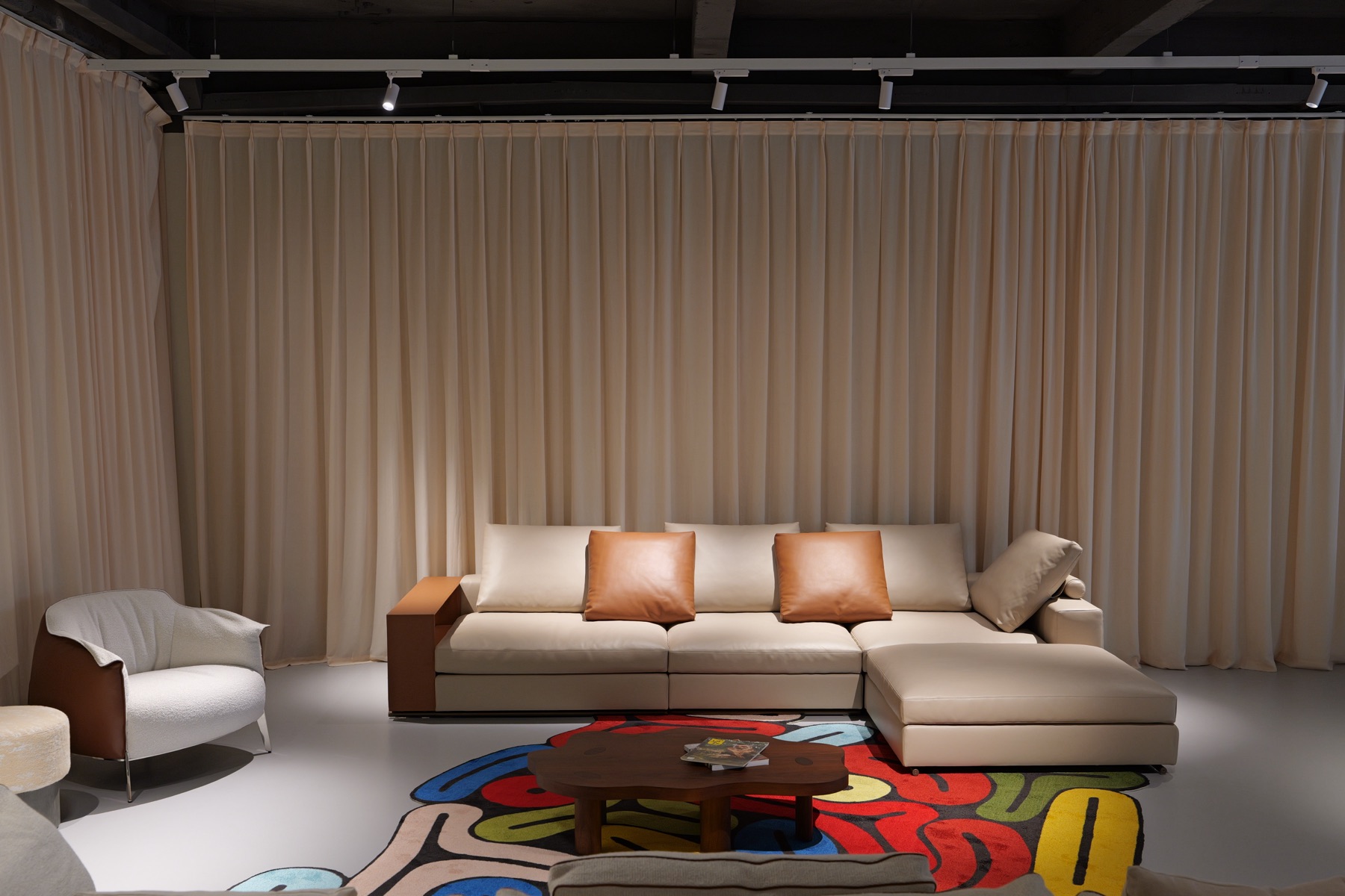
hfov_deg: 51.9
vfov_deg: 35.9
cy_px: 448
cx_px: 672
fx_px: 1382
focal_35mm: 37
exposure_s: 1/40
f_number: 5.6
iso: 1250
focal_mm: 37
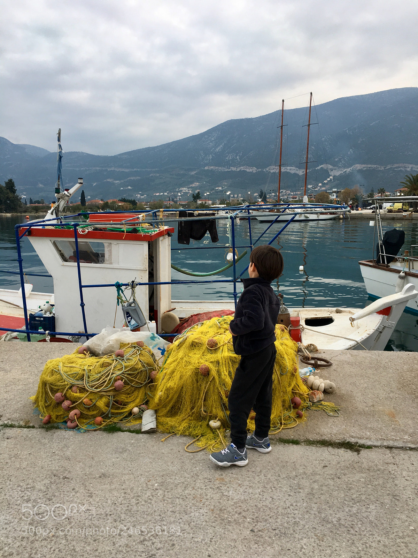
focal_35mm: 29
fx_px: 467
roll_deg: +0.6
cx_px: 209
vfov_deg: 61.7
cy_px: 279
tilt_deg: -8.5
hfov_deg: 48.2
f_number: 2.2
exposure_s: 1/100
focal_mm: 4.15
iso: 32
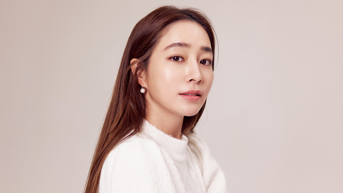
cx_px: 170
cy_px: 112
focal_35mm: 50
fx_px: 455
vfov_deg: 23.9
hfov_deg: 41.3
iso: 400
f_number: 5.6
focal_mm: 31
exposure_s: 1/100
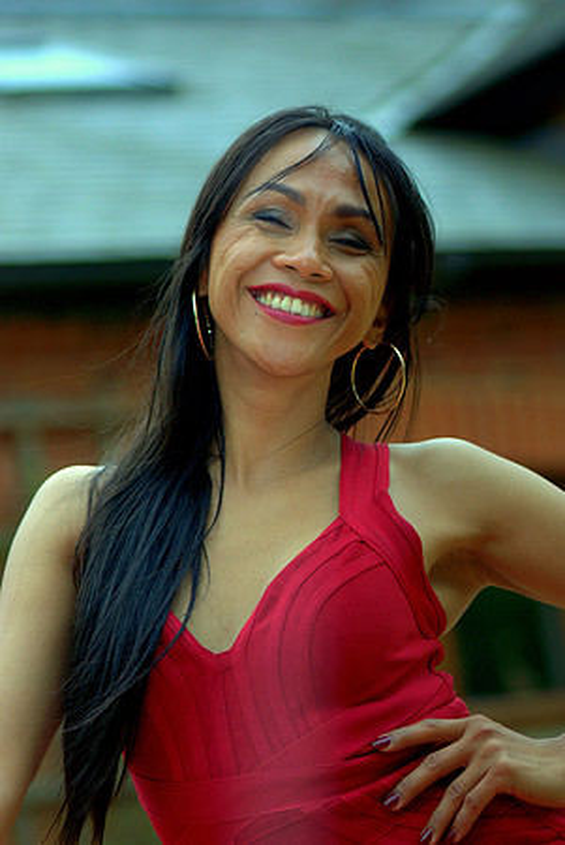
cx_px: 282
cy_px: 422
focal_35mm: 150
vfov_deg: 13.7
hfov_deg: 9.2
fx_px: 3523
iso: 100
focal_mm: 100
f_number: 2.8
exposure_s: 1/2000
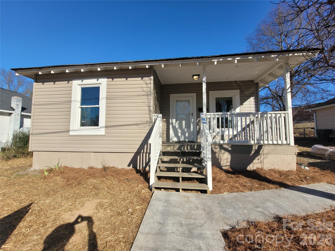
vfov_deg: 89.9
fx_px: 126
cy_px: 126
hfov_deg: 106.2
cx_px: 168
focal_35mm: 13
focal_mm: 1.74
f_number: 2.2
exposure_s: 1/1410
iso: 40
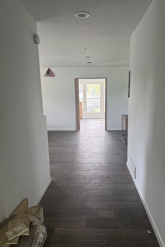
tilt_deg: -9.1
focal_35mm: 26
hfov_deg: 49.4
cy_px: 127
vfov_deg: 69.4
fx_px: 179
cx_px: 94
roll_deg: -1.5
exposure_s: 1/193
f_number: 1.78
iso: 200
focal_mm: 6.76
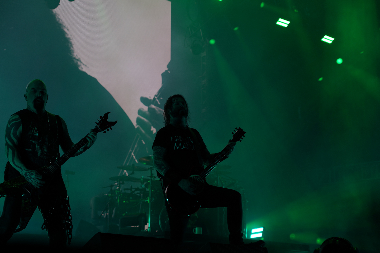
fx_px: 739
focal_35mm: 70
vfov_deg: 19.5
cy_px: 126
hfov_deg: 28.8
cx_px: 190
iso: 100
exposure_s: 1/160
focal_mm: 70
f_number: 4.5
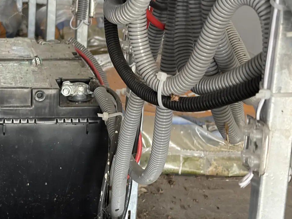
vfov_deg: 14.1
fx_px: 886
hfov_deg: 18.5
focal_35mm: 105
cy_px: 123
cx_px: 51
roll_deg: -1.4
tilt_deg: -15.8
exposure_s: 1/53
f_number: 1.6
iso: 160
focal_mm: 5.96
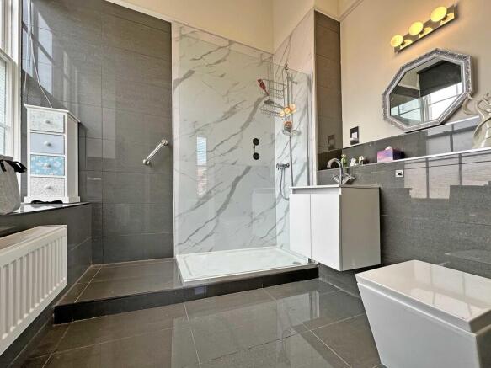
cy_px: 184
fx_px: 199
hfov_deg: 102.1
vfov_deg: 85.7
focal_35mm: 14
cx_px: 246
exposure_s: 1/99
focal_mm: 2.22
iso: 40
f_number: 2.2
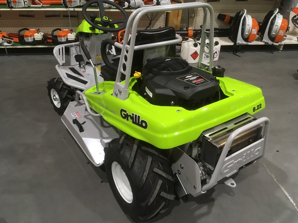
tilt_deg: -33.6
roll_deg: -3.7
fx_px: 250
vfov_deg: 48.2
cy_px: 112
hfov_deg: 61.7
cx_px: 149
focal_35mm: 29
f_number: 2.2
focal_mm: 4.15
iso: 100
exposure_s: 1/33
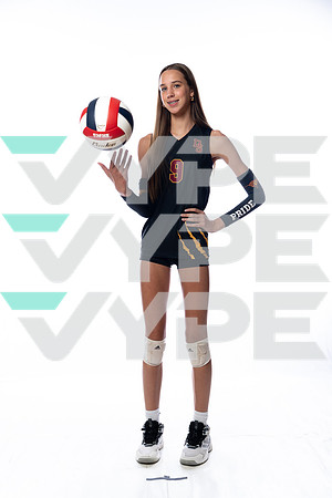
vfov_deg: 39.6
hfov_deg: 27.0
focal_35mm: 50
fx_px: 692
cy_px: 249
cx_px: 166
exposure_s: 1/250
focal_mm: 50
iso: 640
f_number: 5.6
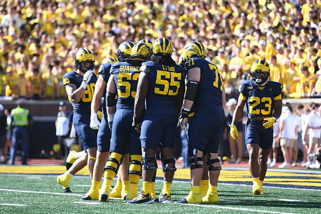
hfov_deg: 8.6
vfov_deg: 5.7
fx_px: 2140
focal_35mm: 240
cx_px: 160
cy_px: 107
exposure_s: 1/1600
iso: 320
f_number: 2.8
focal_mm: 200
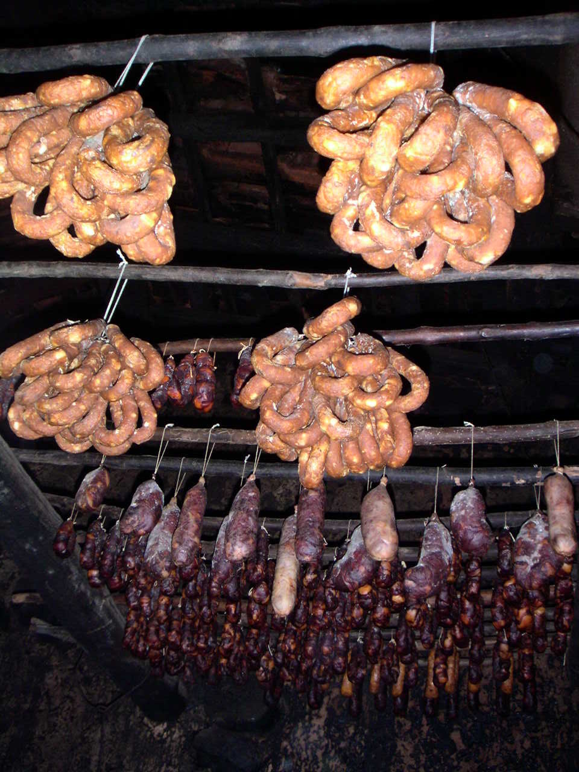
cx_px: 290
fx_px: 847
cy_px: 386
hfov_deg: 37.7
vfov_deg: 49.0
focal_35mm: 38
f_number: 2.8
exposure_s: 1/50
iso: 160
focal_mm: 6
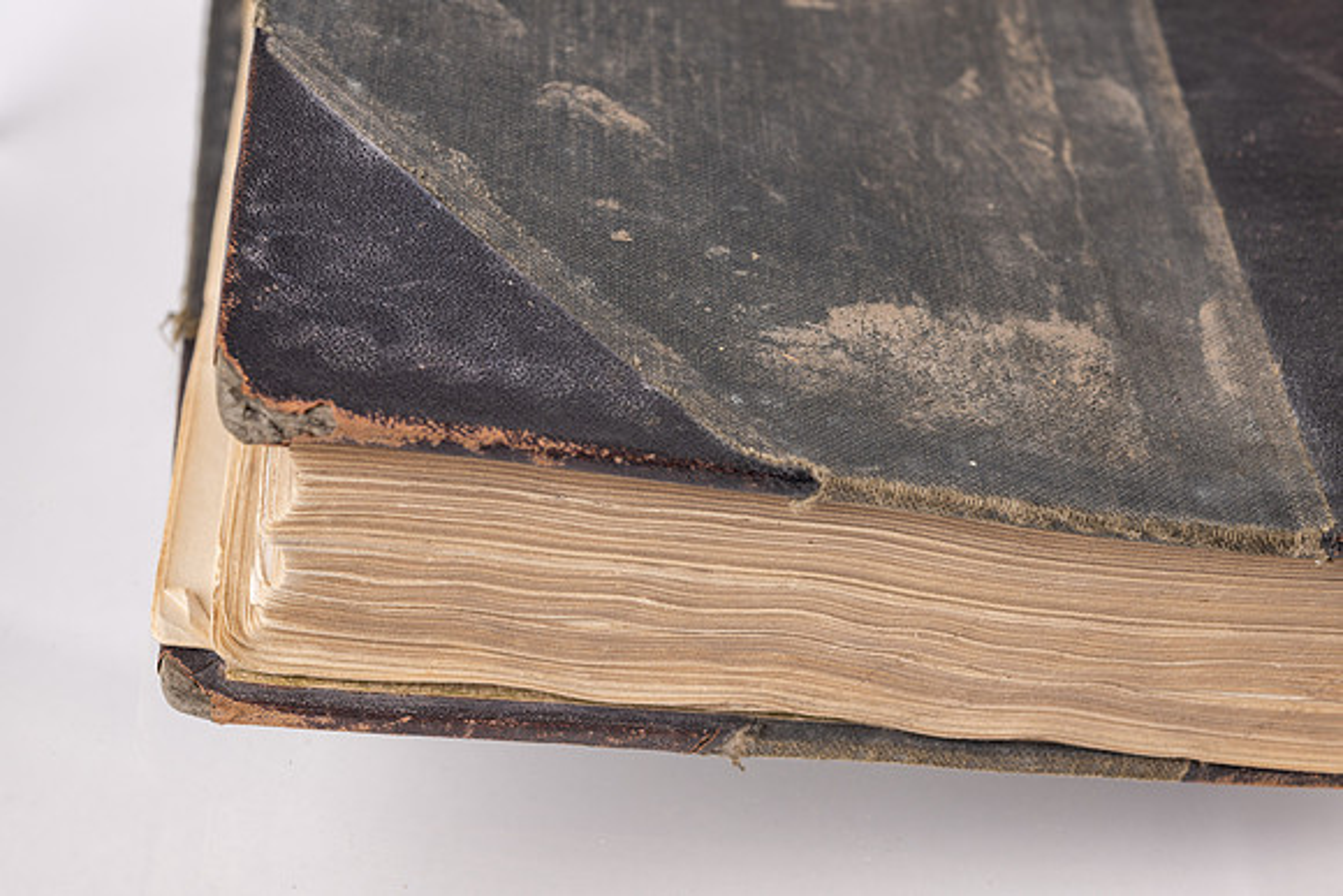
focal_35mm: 60
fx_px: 2239
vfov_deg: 22.6
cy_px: 448
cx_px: 672
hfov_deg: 33.4
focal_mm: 60
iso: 100
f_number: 13
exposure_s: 1/125
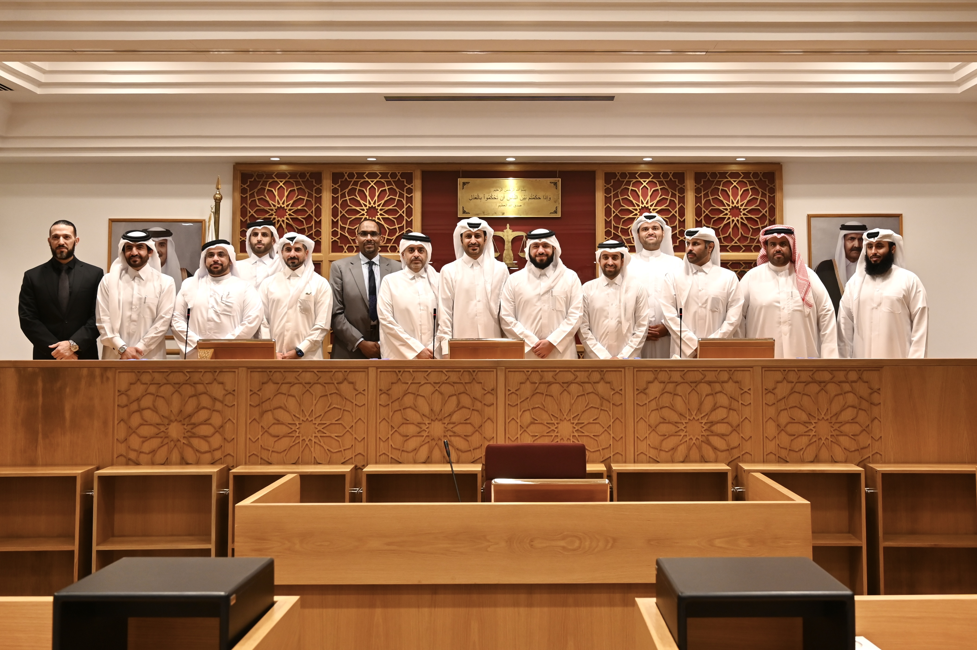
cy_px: 325
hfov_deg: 63.7
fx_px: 787
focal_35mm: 29
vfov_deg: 44.9
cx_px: 488
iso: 800
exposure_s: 1/100
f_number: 5
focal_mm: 29
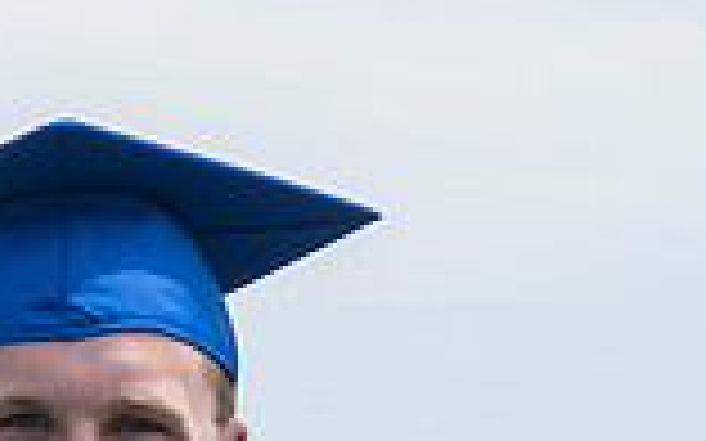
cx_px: -480
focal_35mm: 487
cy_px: 826
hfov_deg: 4.3
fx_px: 9367
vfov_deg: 2.7
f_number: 13
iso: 200
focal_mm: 70
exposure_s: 1/250
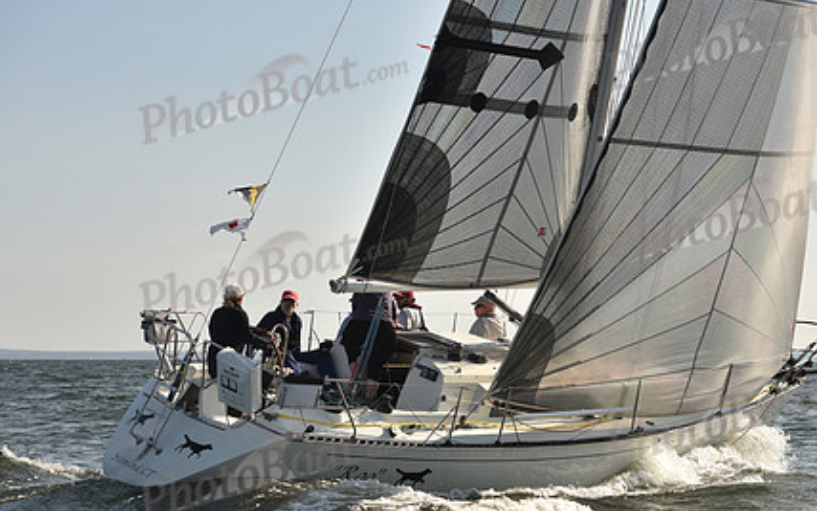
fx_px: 2160
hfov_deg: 21.4
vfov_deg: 13.5
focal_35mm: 97
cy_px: 344
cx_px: 509
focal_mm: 70
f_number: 5.6
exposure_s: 1/640
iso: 250
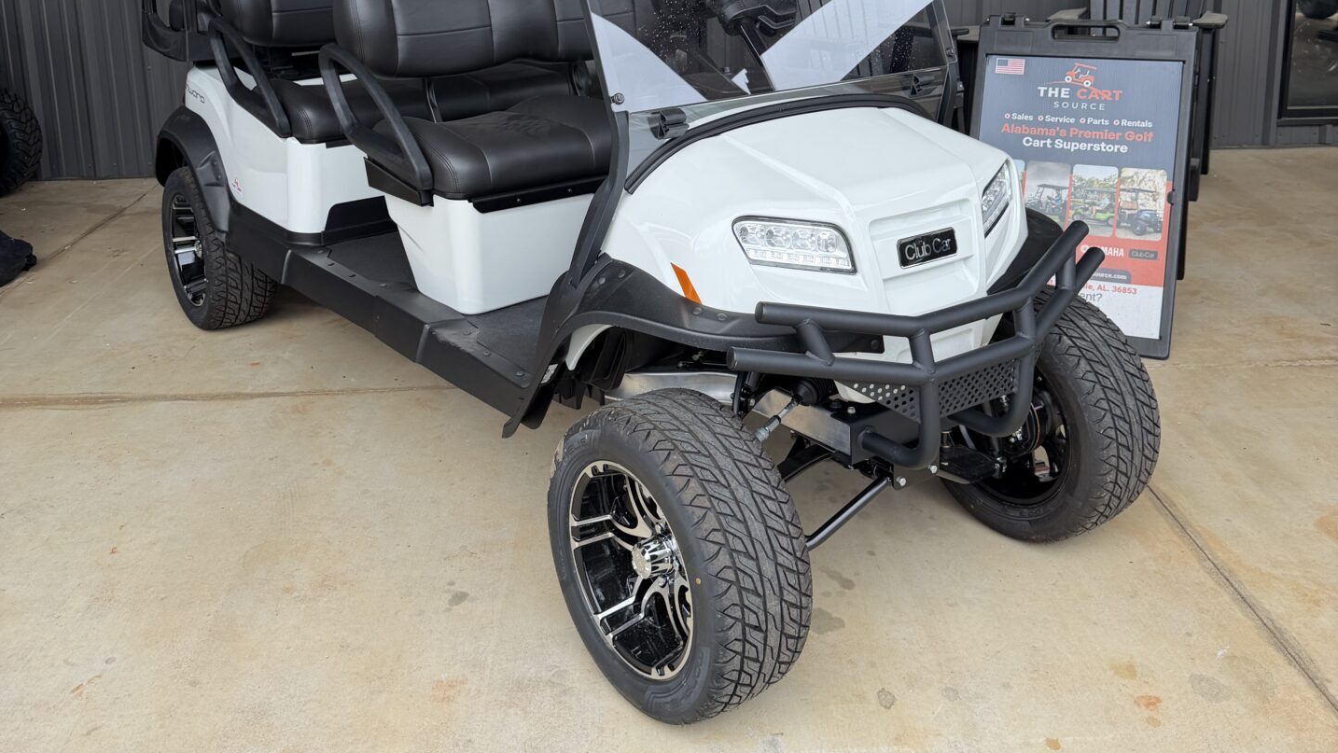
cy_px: 163
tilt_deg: -10.4
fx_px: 1242
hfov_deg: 56.6
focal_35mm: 35
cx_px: 670
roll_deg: +1.3
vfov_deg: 32.9
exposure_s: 1/1250
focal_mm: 6.76
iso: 80
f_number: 1.78
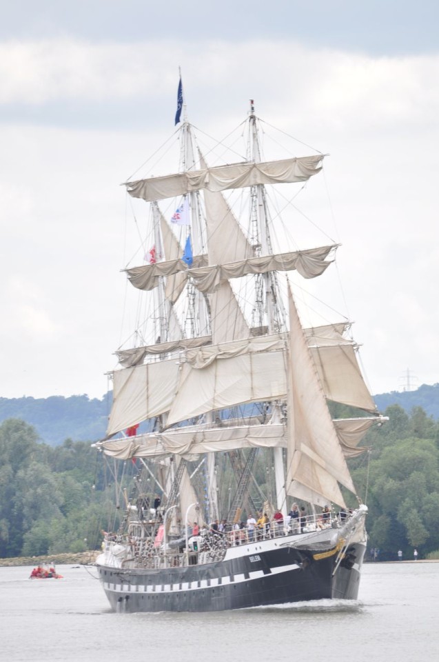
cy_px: 331
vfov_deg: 3.4
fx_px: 11010
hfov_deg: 2.3
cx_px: 220
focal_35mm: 600
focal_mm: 400
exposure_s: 1/250
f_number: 7.1
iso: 200
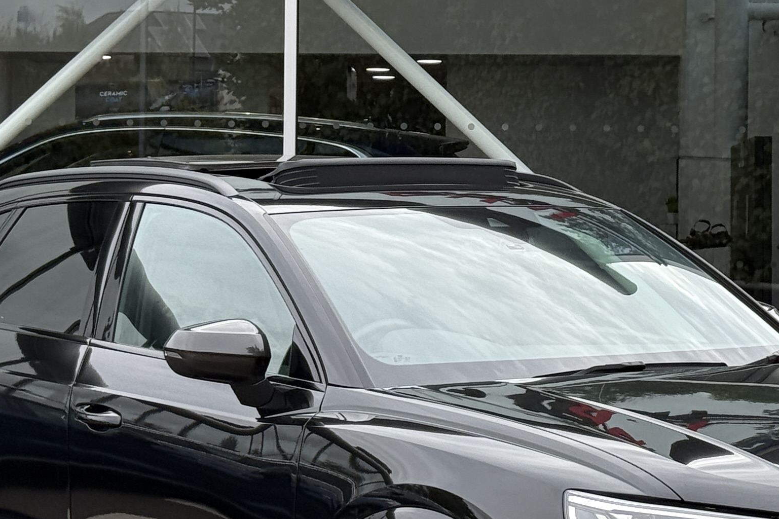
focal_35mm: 131
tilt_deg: +0.9
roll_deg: -1.0
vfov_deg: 10.5
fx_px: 2834
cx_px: 461
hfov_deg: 15.6
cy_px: 214
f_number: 1.78
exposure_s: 1/1085
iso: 80
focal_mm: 6.76
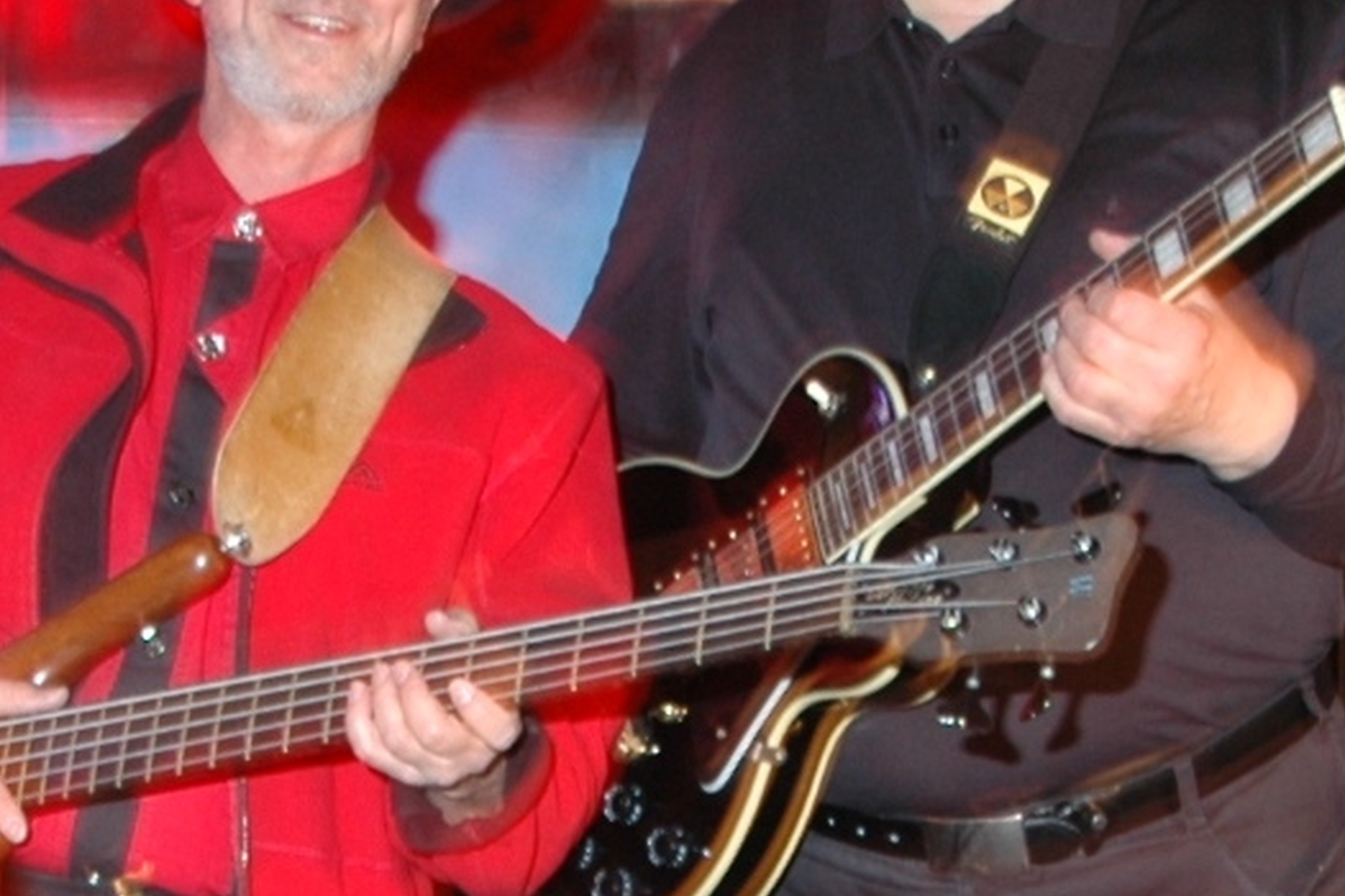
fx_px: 5454
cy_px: 824
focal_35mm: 146
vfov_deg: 9.4
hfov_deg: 14.0
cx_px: 324
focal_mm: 26
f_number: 4
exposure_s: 1/3
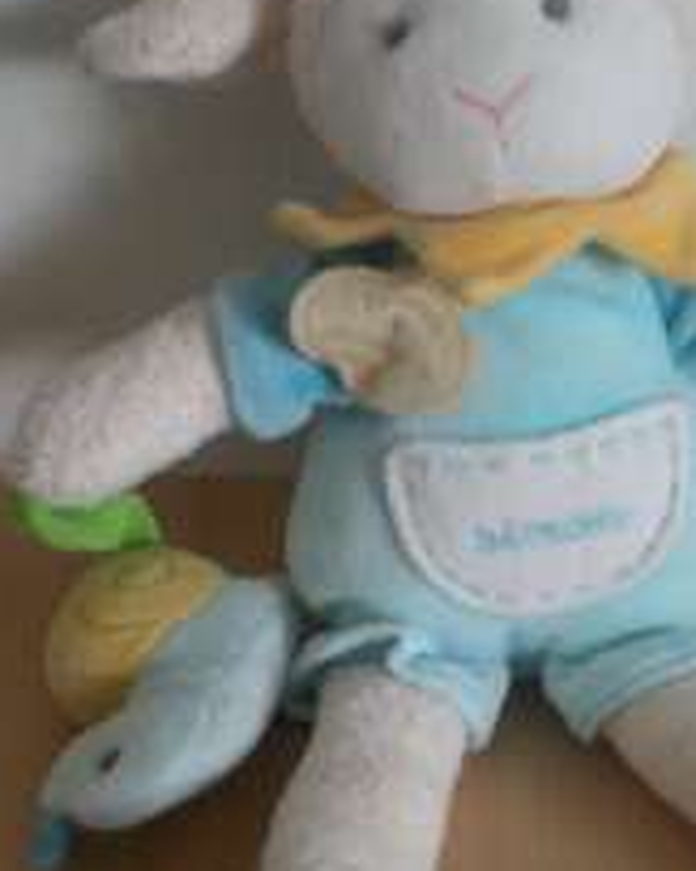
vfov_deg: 26.7
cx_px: 470
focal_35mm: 71
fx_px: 1830
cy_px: 564
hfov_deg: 21.5
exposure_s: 1/29.1
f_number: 3.1
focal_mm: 6.3
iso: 200
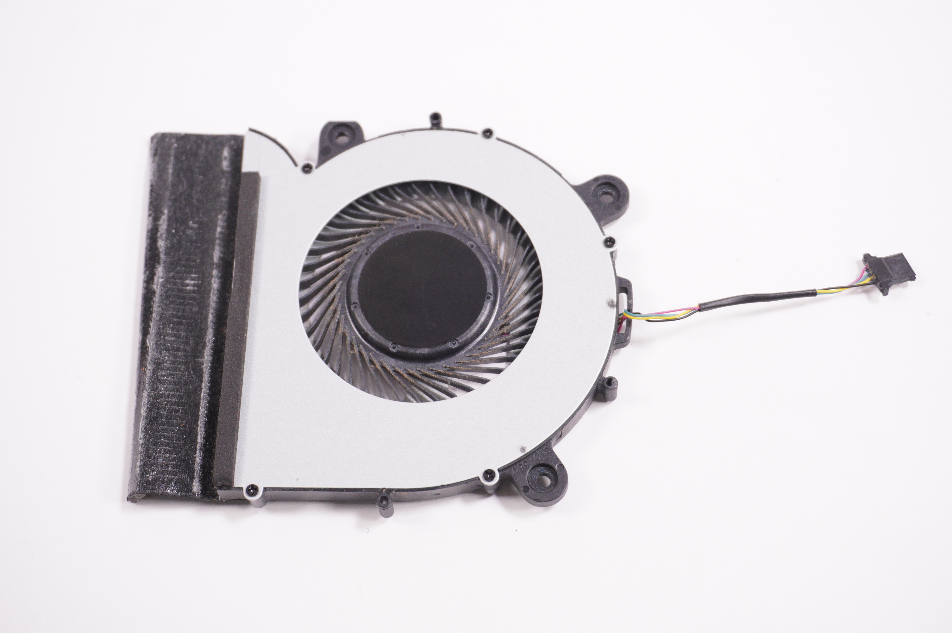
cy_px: 316
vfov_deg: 24.4
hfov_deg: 36.0
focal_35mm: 56
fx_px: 1466
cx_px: 476
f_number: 5.6
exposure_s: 1/250
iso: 800
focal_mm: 37
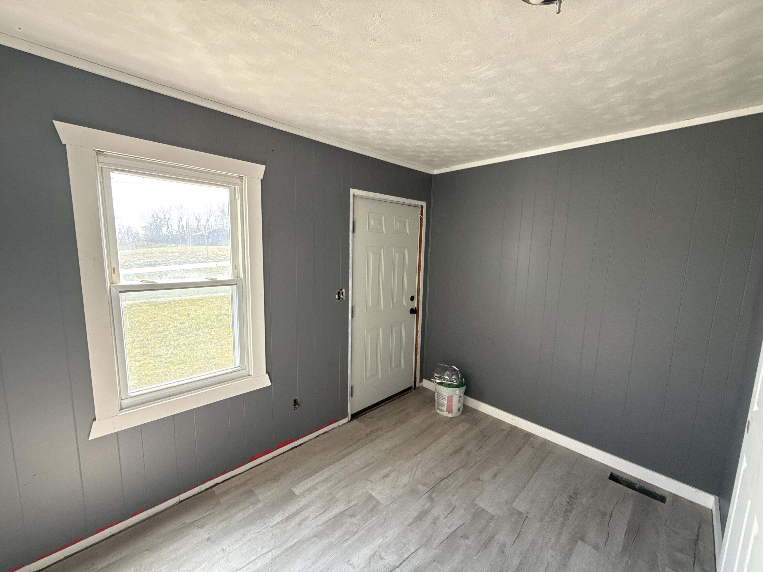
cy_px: 286
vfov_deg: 85.7
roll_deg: -0.1
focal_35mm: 14
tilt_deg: -6.6
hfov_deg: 102.1
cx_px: 382
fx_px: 309
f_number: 2.2
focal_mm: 2.22
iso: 160
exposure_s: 1/99
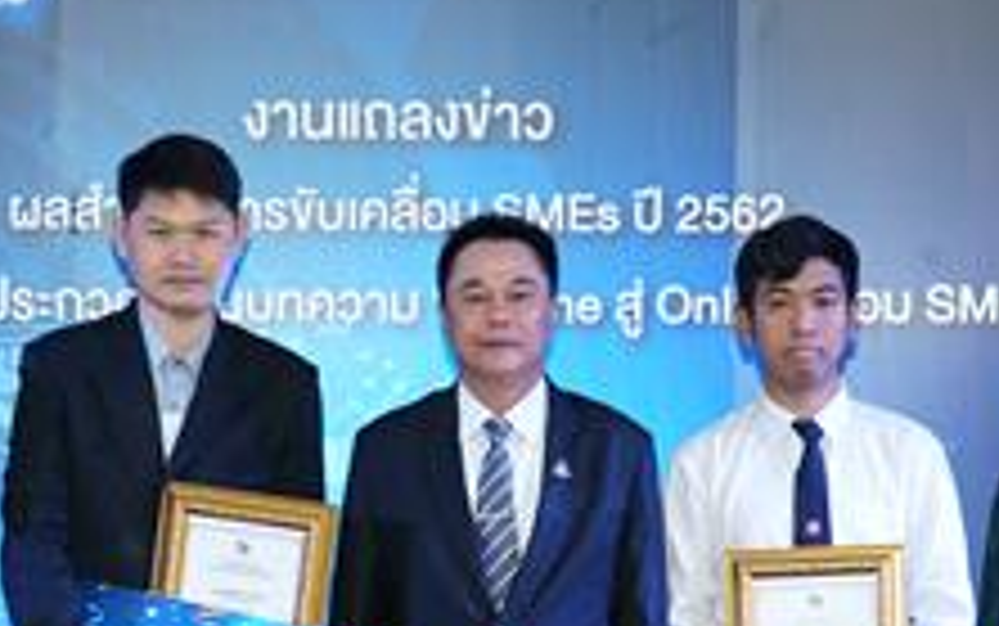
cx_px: 374
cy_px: 653
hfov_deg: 12.2
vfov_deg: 7.6
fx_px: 4658
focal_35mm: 171
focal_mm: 62
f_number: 4
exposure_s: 1/200
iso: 1600
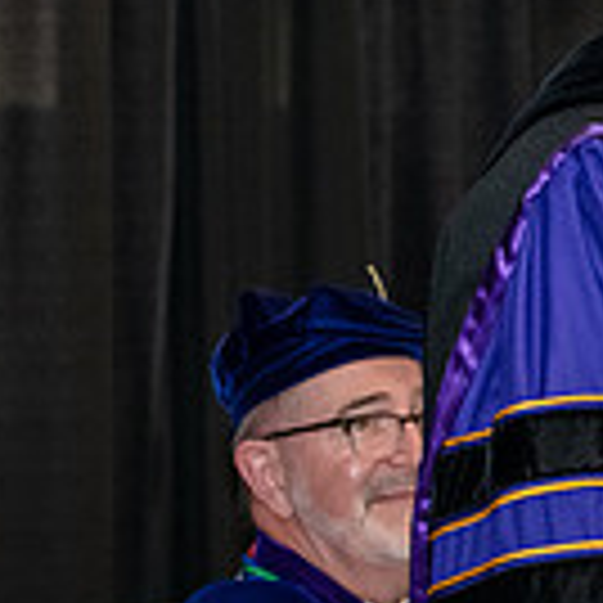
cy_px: 16
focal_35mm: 258
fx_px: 5085
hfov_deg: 6.6
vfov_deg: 6.8
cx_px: 1166
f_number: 5.6
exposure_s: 1/200
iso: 2500
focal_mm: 70
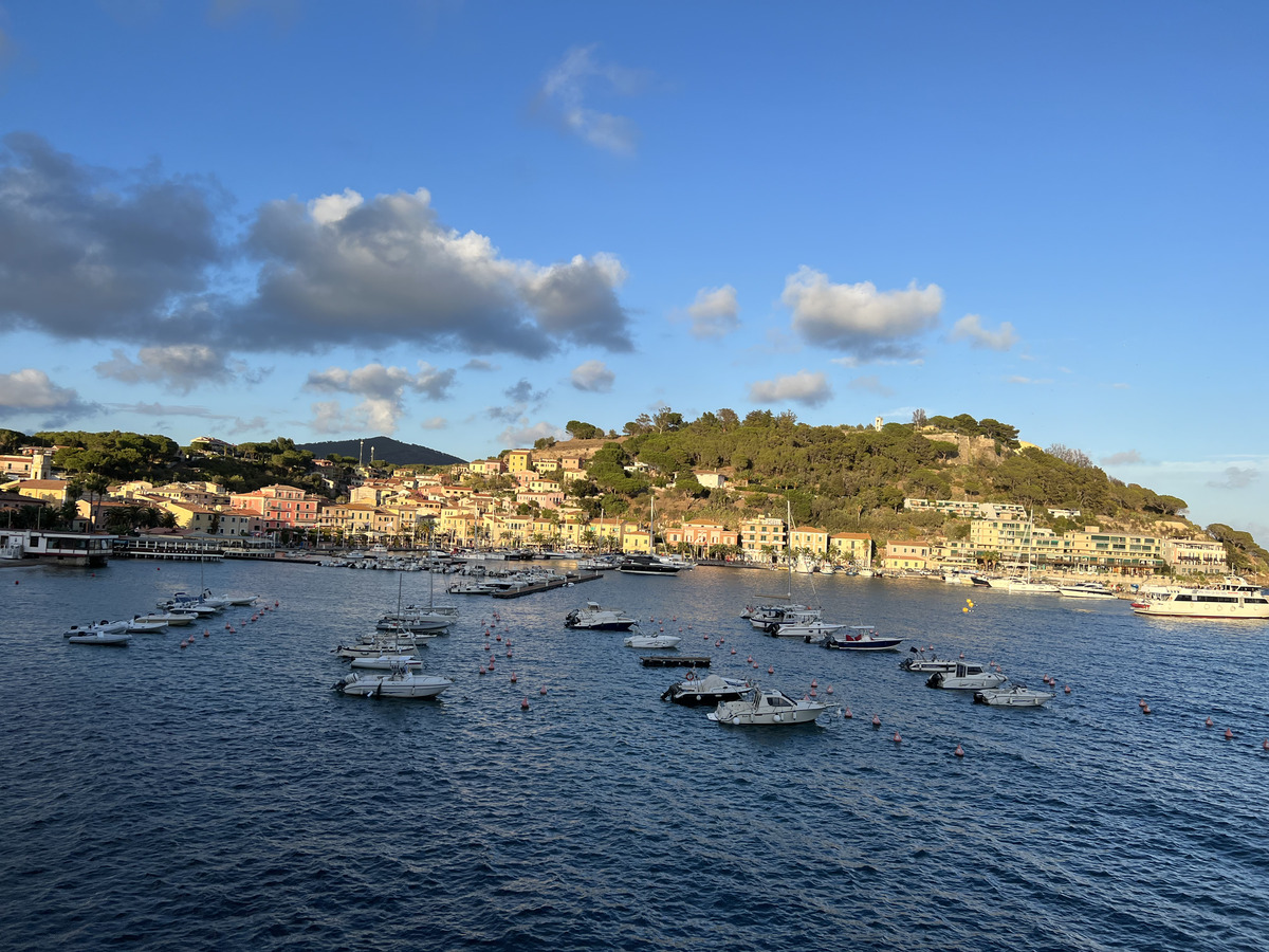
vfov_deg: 53.1
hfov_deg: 67.3
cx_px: 634
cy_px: 476
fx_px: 953
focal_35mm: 26
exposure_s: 1/2632
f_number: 1.5
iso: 50
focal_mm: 5.7
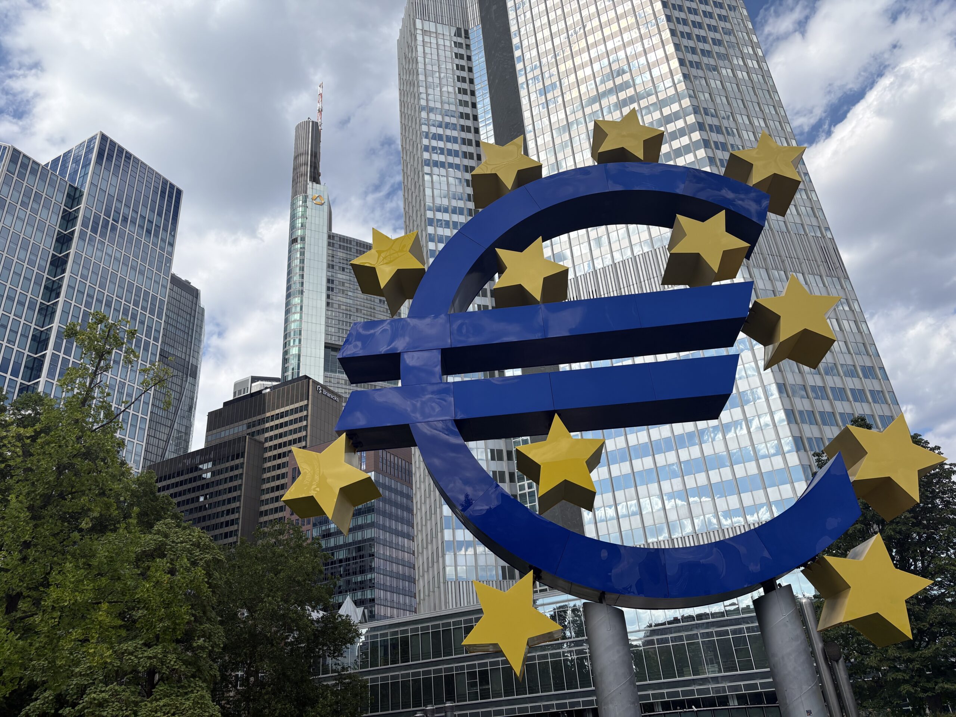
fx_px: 718
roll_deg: +5.6
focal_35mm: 26
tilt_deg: +28.3
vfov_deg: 53.1
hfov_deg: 67.3
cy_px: 358
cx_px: 478
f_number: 1.6
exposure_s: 1/4608
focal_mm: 5.96
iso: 50
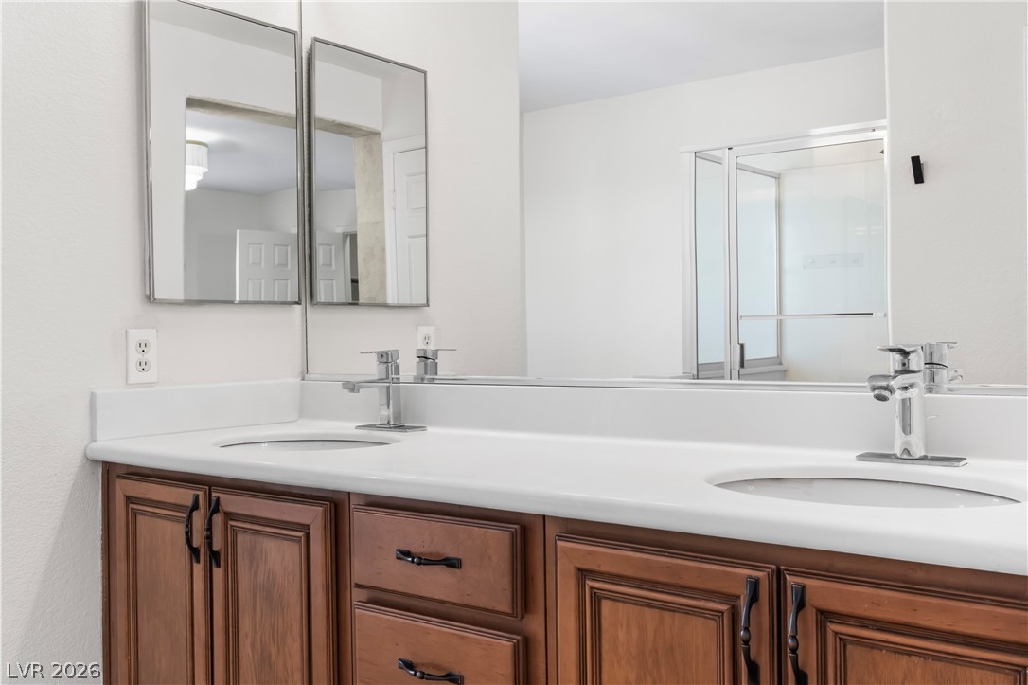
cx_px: 514
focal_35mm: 34
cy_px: 342
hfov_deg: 55.8
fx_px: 970
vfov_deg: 38.8
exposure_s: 1/15
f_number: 8
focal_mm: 23
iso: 400
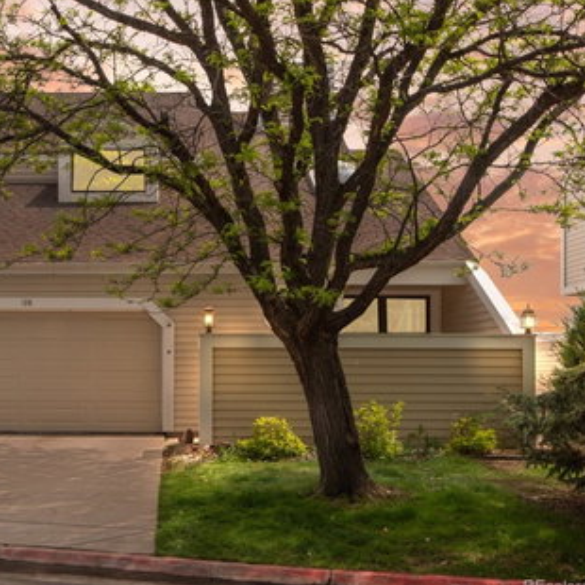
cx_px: 162
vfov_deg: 36.8
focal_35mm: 46
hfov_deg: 36.1
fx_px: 880
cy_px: 296
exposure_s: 1/320
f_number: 9
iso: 320
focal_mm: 35
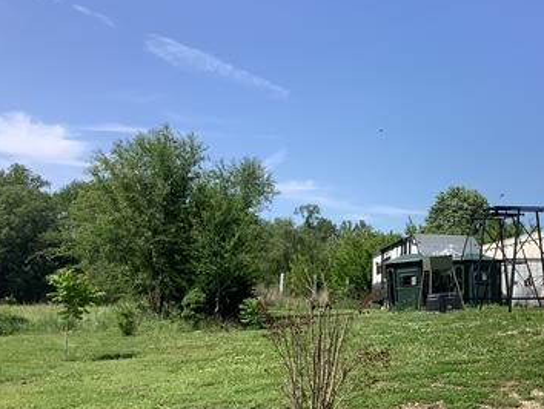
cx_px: 413
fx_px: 881
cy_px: 214
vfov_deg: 26.1
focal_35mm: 56
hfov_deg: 33.6
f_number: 2.4
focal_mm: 3.3
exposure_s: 1/1456
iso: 25
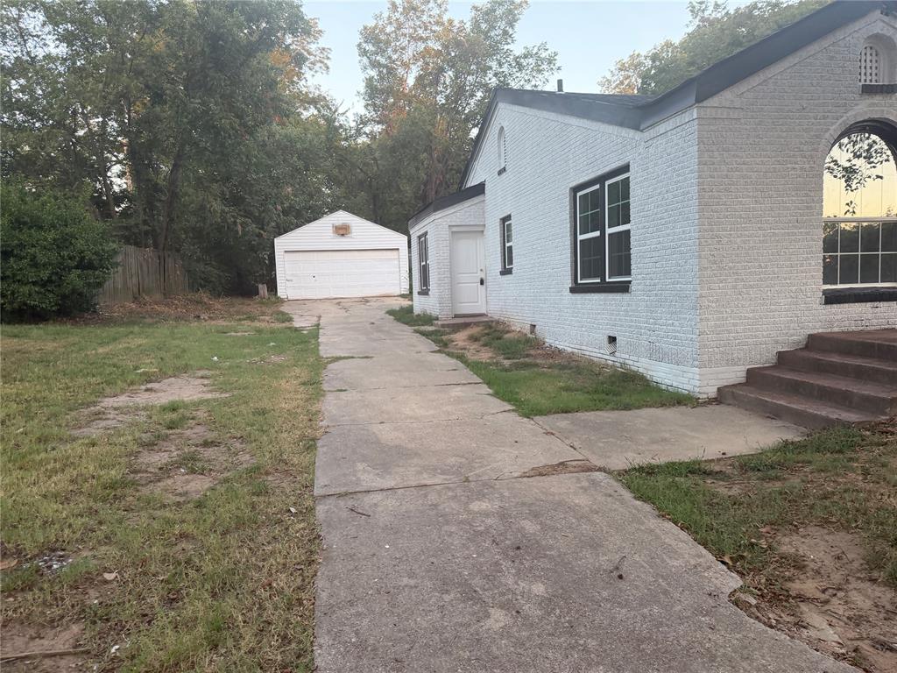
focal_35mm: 24
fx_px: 622
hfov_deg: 71.6
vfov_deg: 56.8
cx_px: 448
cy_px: 336
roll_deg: +2.5
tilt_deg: -4.9
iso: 160
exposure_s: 1/167
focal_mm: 6.76
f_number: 1.78
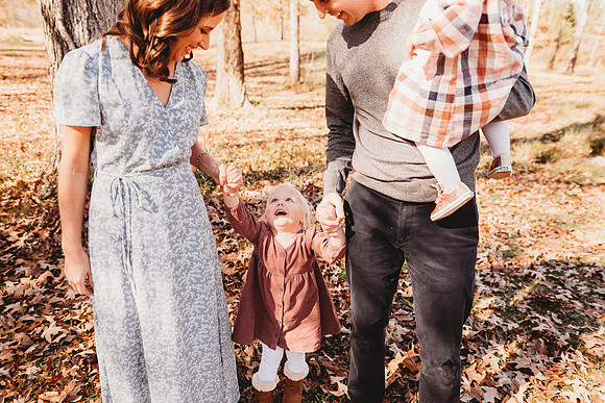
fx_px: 403
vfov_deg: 53.2
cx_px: 302
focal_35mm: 24
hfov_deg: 73.7
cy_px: 202
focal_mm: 24
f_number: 2.8
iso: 100
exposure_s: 1/250
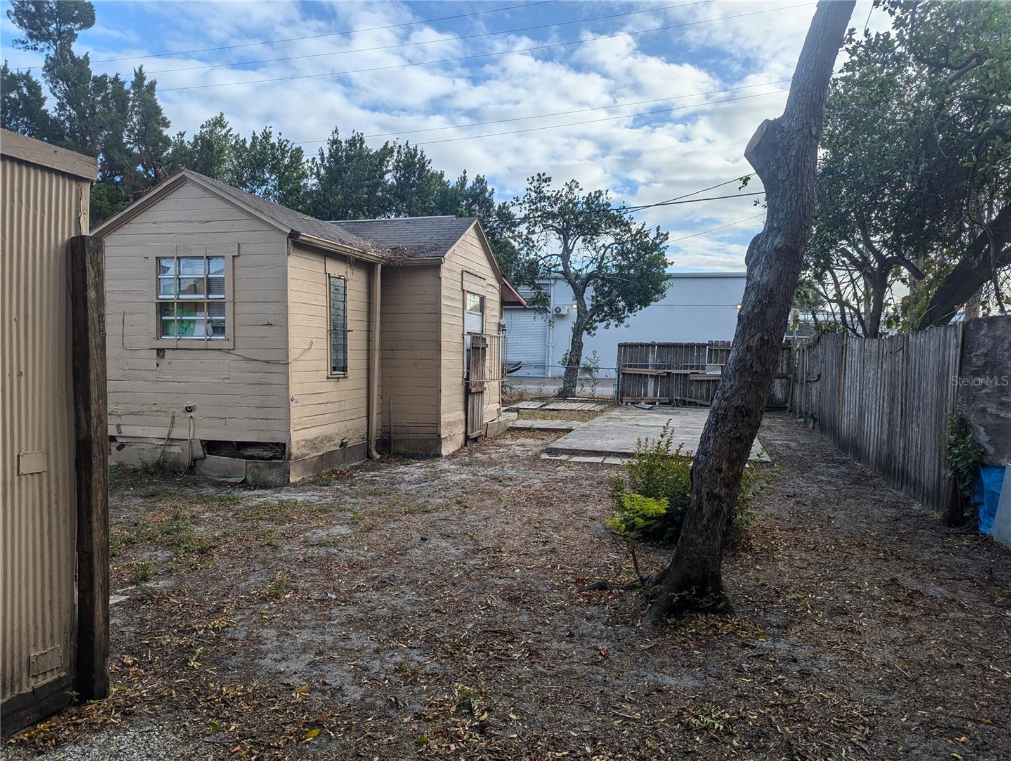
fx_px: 702
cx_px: 506
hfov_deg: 71.5
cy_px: 380
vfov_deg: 56.9
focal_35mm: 24
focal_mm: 6.81
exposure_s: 1/1572
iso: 45
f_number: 1.85
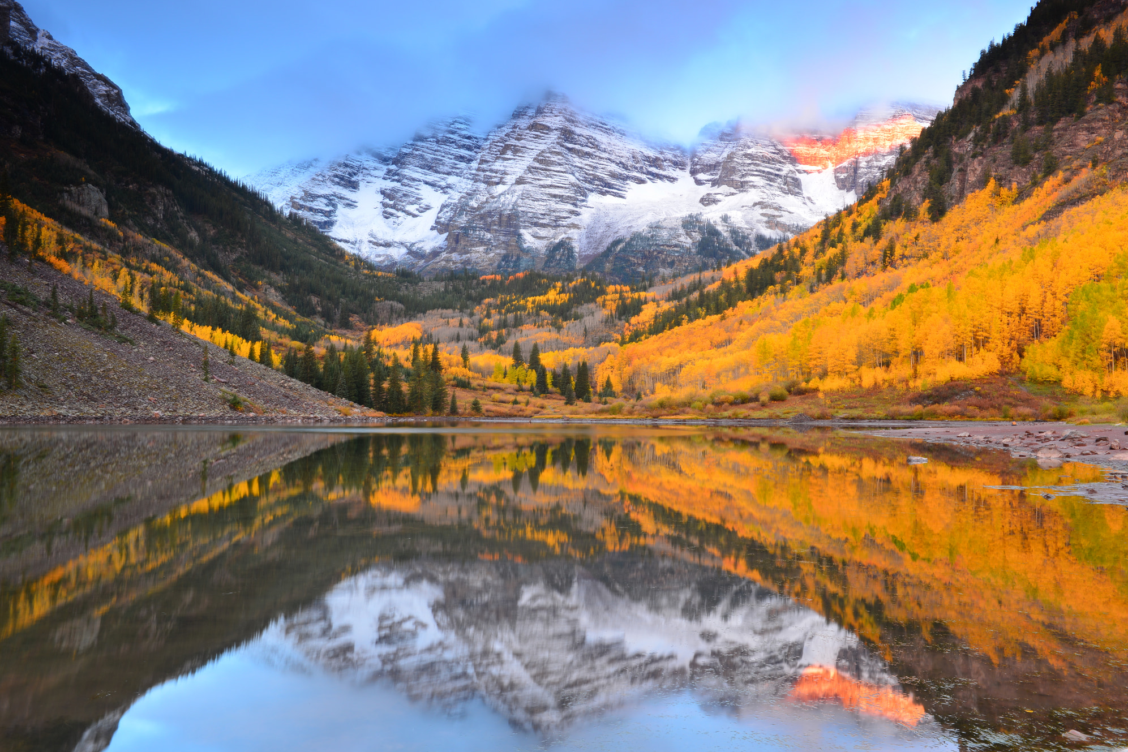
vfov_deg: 35.9
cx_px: 561
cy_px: 379
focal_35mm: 37
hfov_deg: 51.9
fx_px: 1159
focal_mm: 36
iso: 100
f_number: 16
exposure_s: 3
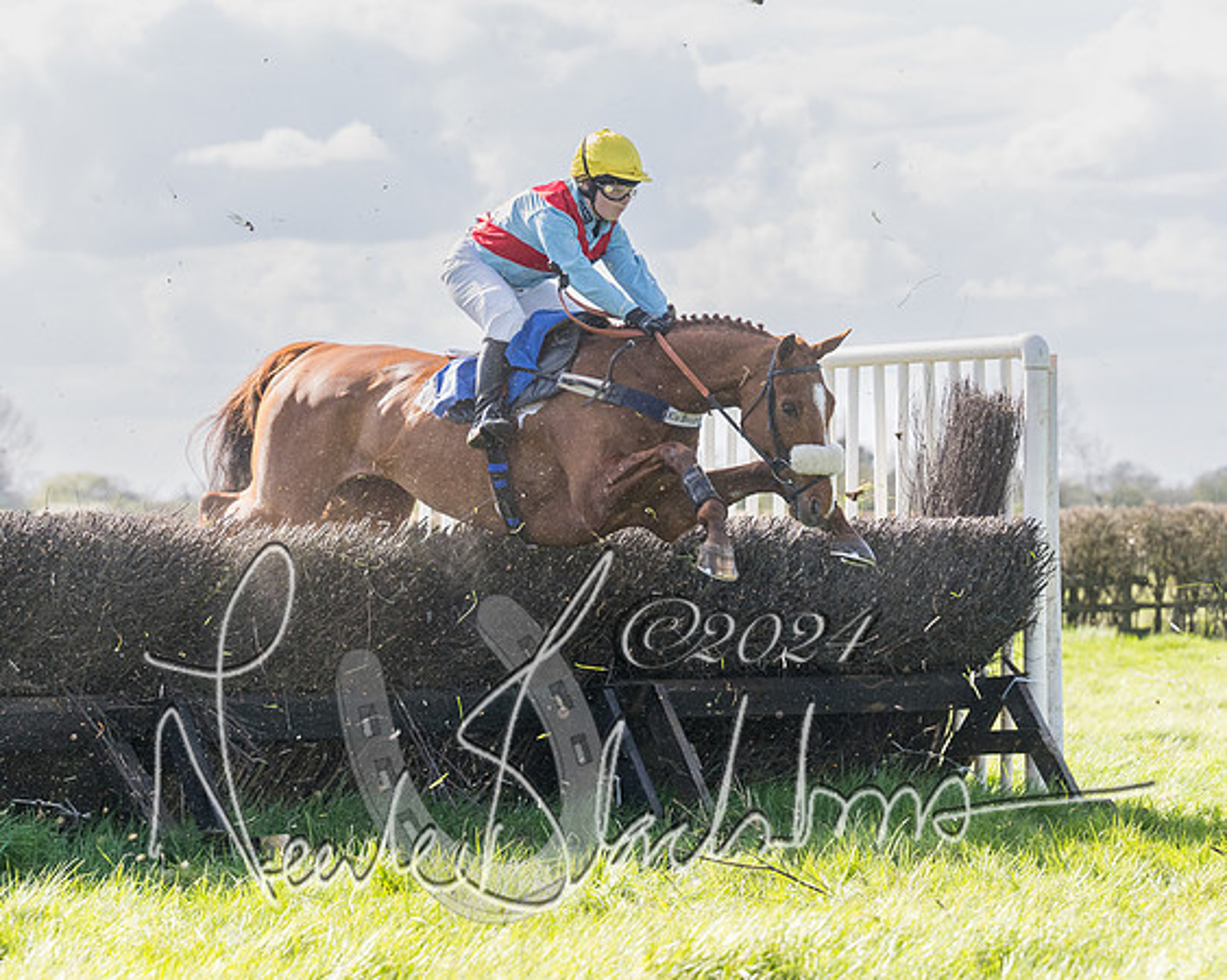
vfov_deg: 9.2
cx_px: 546
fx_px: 6060
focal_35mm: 167
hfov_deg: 11.6
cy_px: 306
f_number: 4
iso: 400
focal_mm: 92
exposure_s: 1/2000
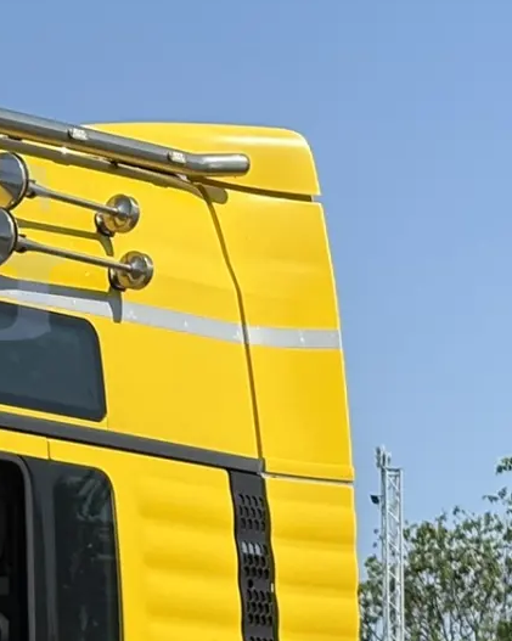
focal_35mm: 185
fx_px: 3507
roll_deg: +1.4
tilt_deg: +1.0
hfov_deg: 8.3
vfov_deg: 10.2
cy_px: 860
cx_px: -109
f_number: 1.6
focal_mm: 5.96
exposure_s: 1/4065
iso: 40
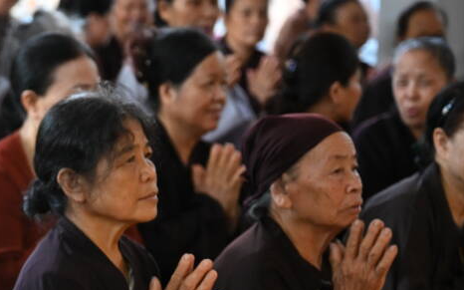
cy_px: 223
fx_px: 2225
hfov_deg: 11.7
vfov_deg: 7.4
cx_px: -77
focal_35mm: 176
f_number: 2.8
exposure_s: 1/320
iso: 2500
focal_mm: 67
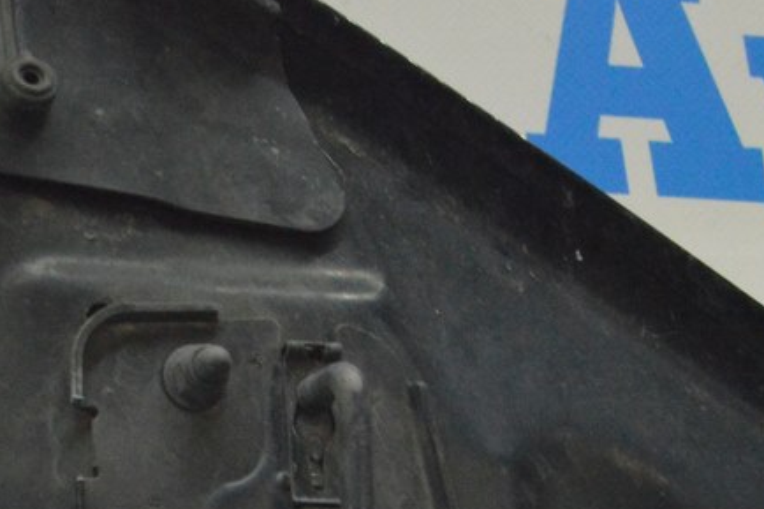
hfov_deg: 11.2
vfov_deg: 7.4
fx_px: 3903
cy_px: 515
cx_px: 248
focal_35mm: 184
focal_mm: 52
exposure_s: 1/30
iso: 6400
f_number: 20
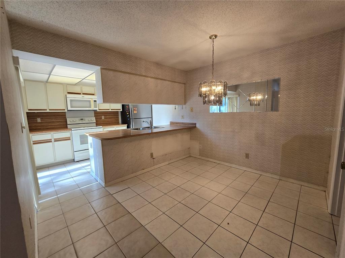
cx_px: 172
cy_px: 129
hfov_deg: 106.2
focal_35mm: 13
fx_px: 130
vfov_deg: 89.9
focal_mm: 2.2
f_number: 2.2
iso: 80
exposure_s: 1/60
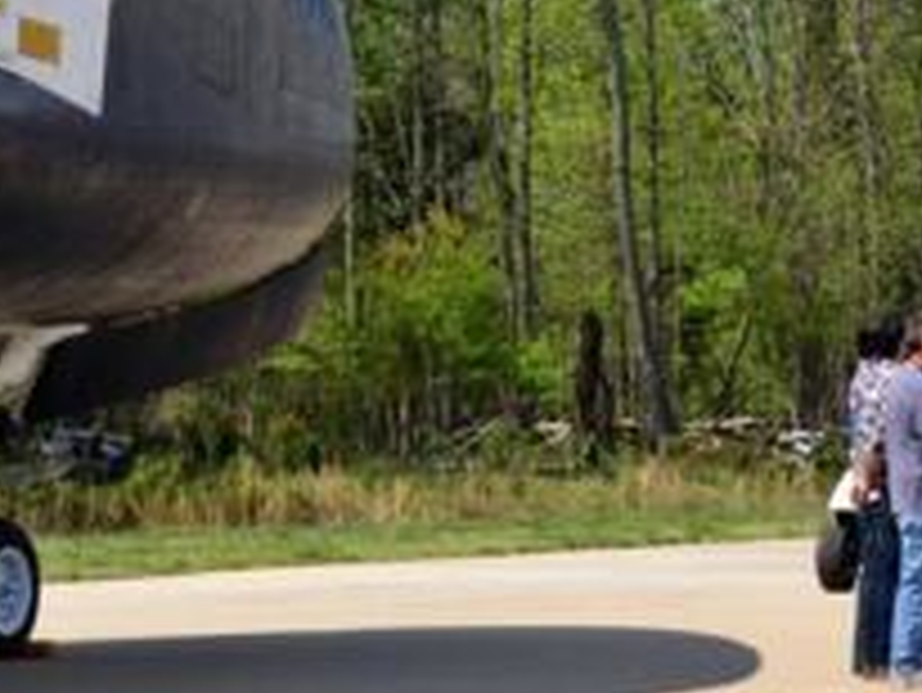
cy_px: -218
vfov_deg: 5.9
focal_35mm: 251
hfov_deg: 7.9
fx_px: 6689
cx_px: 684
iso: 200
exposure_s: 1/800
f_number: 7.1
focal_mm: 56
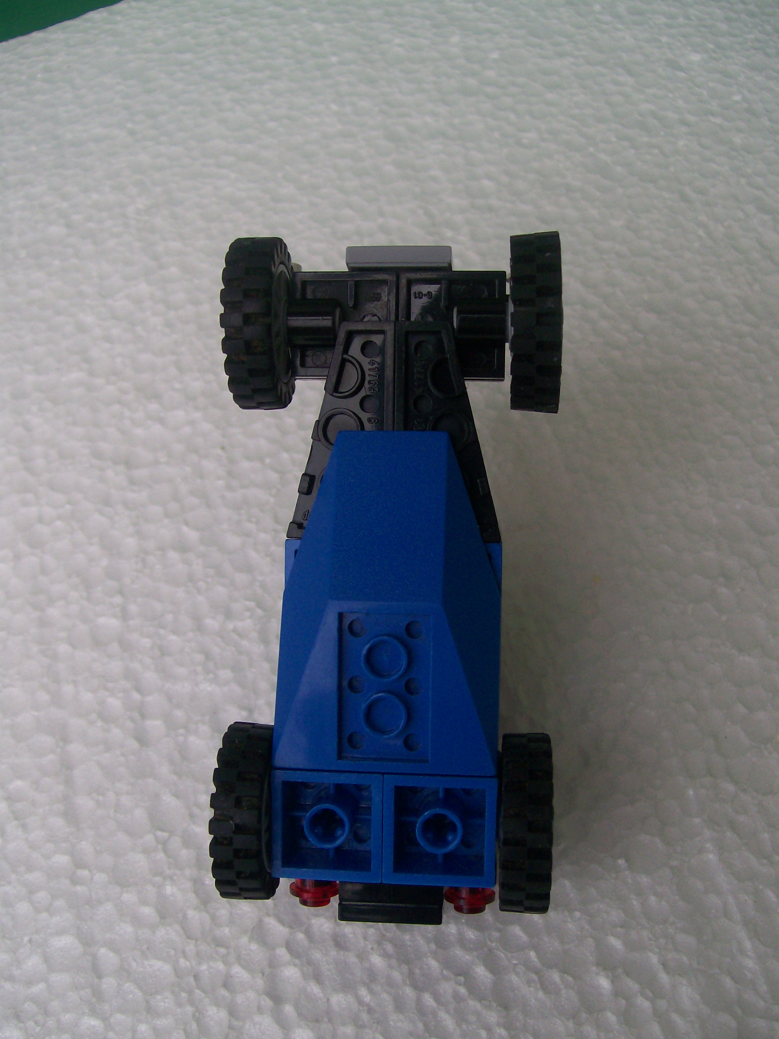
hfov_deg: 39.7
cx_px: 390
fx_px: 1080
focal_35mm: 36
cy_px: 520
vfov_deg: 51.4
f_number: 2.7
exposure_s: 1/571
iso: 80
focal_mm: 6
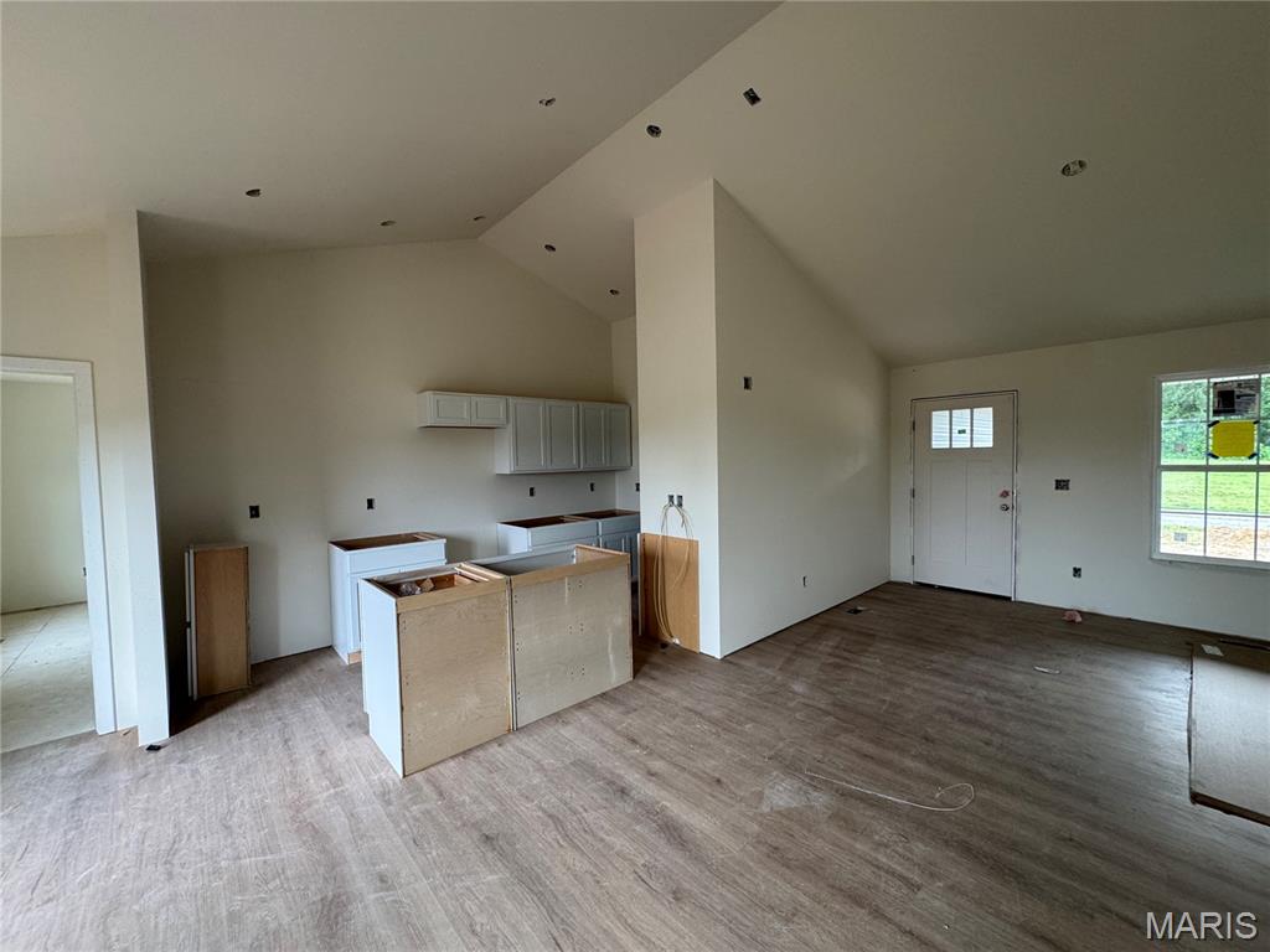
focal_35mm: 14
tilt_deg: -2.9
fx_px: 514
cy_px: 476
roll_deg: +0.2
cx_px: 635
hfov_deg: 102.1
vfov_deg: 85.7
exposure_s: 1/99
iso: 200
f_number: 2.2
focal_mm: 2.22
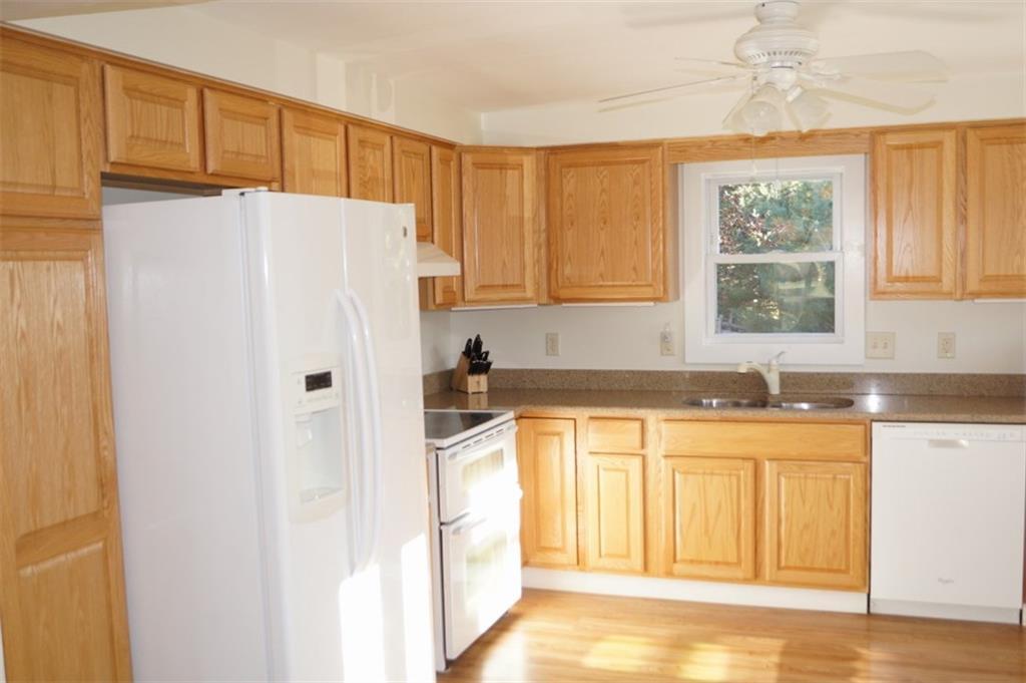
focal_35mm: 33
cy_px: 342
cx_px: 513
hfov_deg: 57.3
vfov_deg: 39.9
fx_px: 940
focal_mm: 22
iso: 400
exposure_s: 1/160
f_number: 4
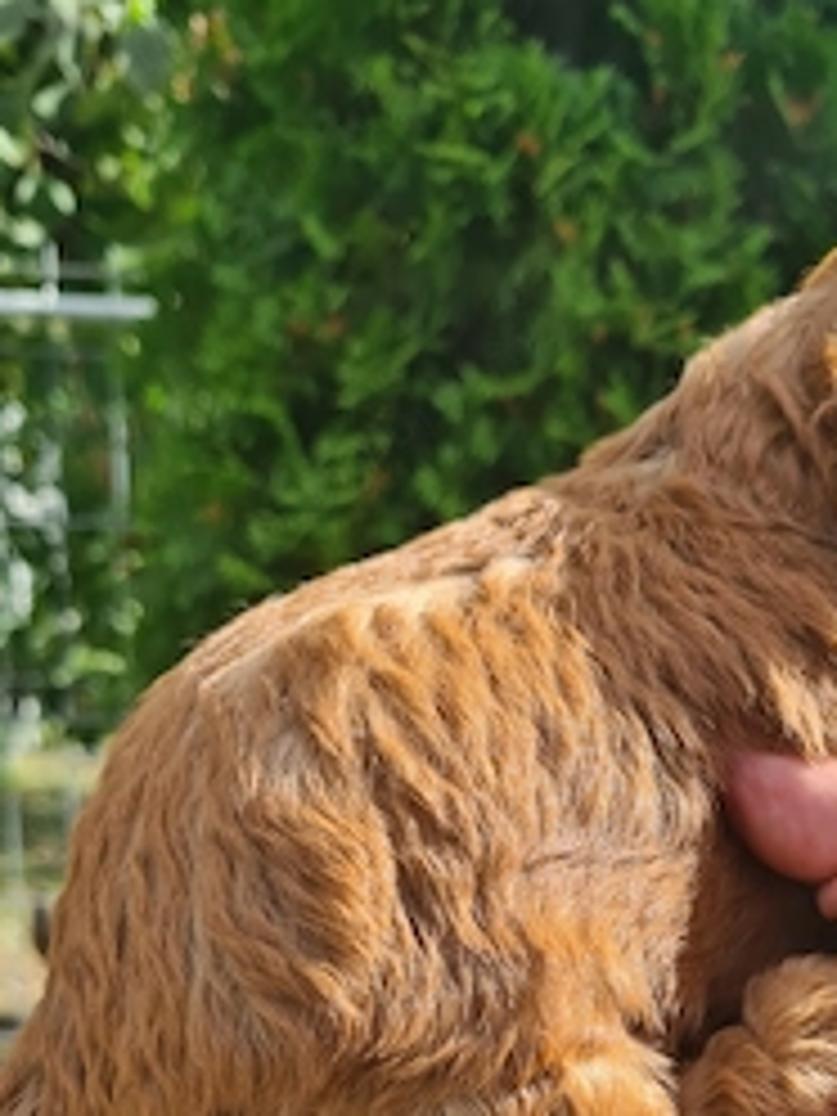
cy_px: 864
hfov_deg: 34.0
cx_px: 562
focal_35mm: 42
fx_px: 1354
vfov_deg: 43.1
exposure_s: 1/976
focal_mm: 5.4
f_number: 1.8
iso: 50
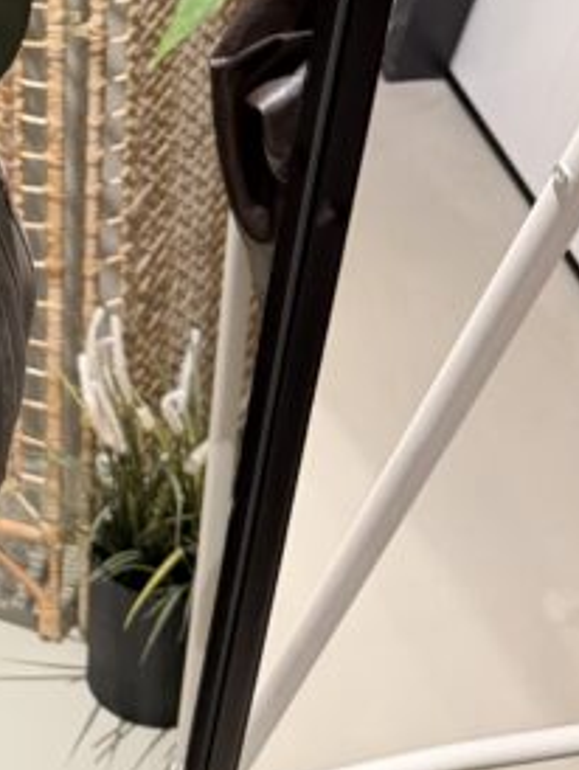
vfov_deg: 26.1
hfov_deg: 19.5
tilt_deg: -40.1
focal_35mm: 70
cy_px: -20
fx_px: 1559
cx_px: -166
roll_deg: -3.3
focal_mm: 6.76
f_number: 1.78
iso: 1000
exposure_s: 1/33
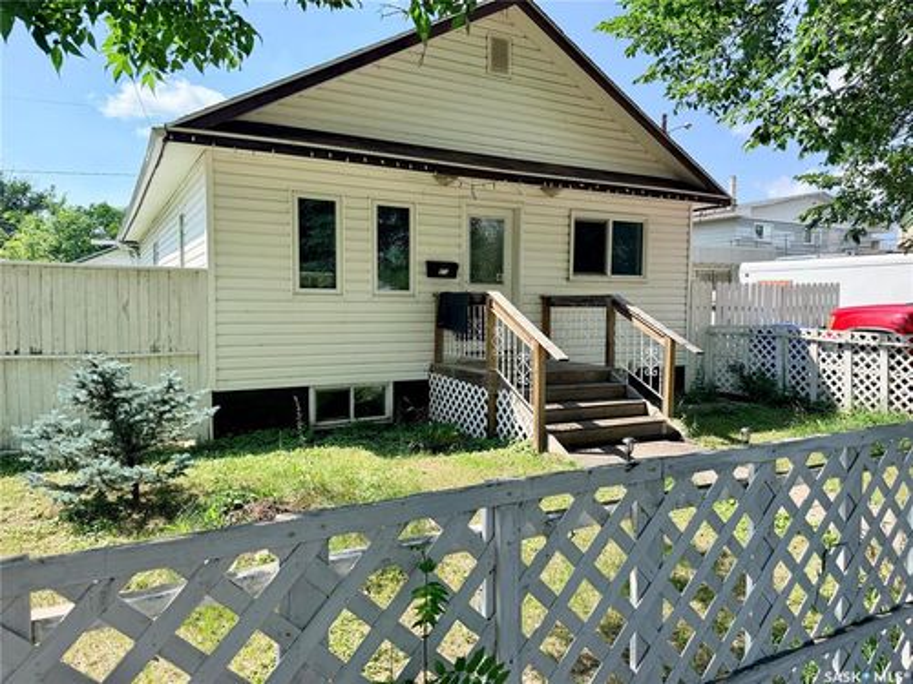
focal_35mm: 24
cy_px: 342
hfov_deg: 71.6
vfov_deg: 56.8
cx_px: 456
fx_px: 633
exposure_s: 1/3145
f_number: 1.78
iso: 100
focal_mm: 6.76
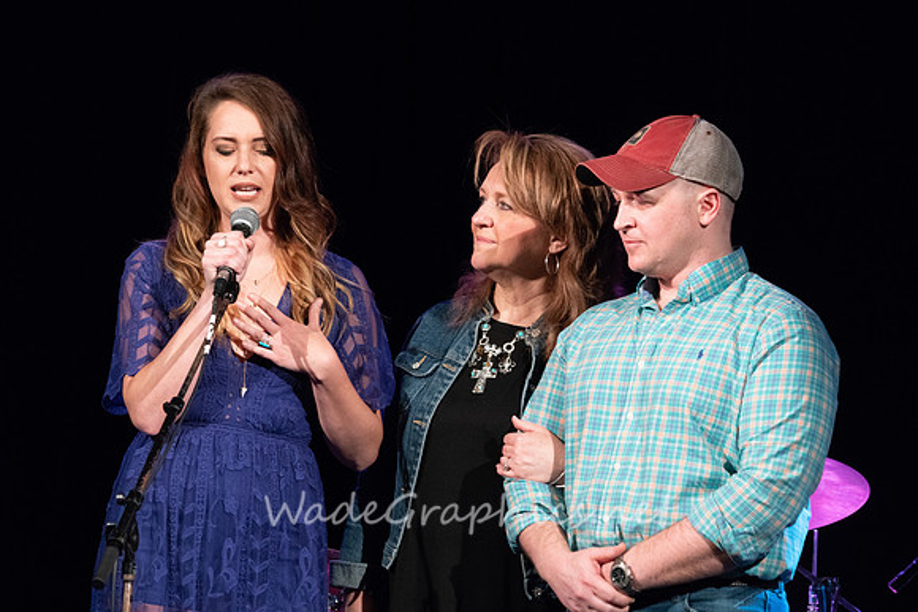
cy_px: 306
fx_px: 4157
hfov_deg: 12.6
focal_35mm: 163
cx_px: 459
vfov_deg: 8.4
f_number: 6.3
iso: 6400
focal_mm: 163
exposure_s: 1/125
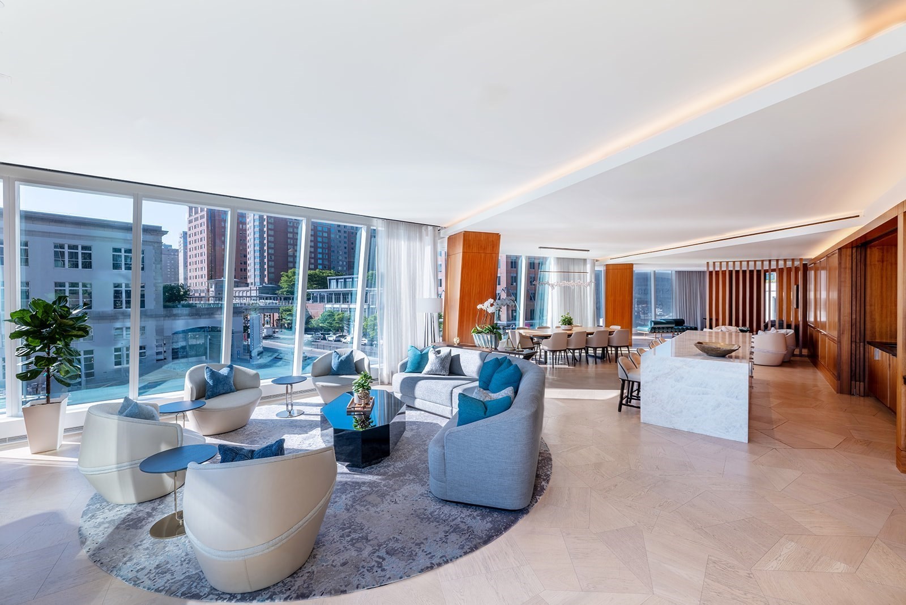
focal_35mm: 14
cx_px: 453
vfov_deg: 81.3
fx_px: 352
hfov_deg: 104.2
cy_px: 302
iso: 200
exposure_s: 1/500
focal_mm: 14
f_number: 13
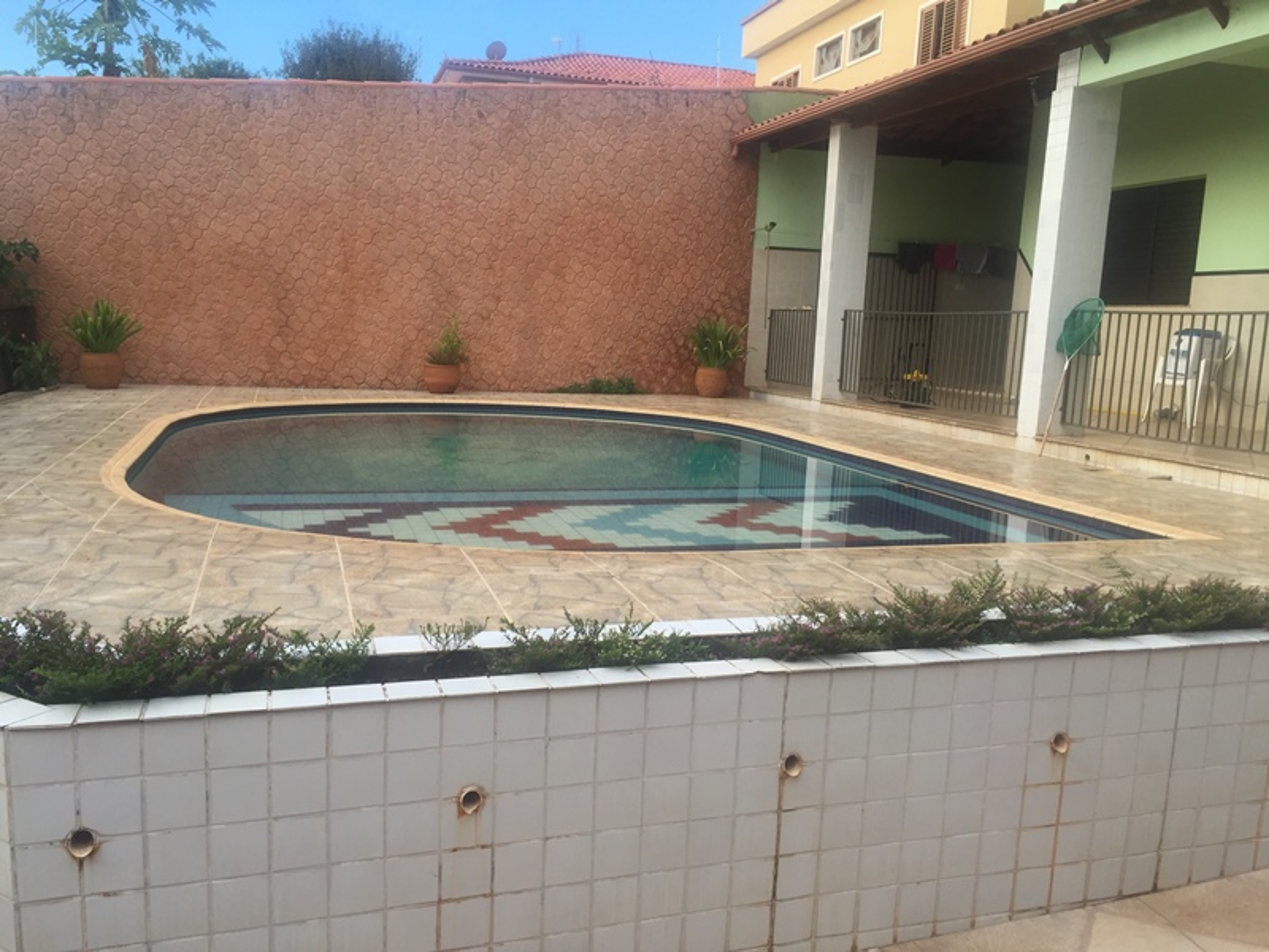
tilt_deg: -8.7
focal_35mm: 29
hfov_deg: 61.7
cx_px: 634
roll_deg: -3.6
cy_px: 476
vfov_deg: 48.2
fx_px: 1063
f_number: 2.2
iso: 32
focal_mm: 4.15
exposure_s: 1/403
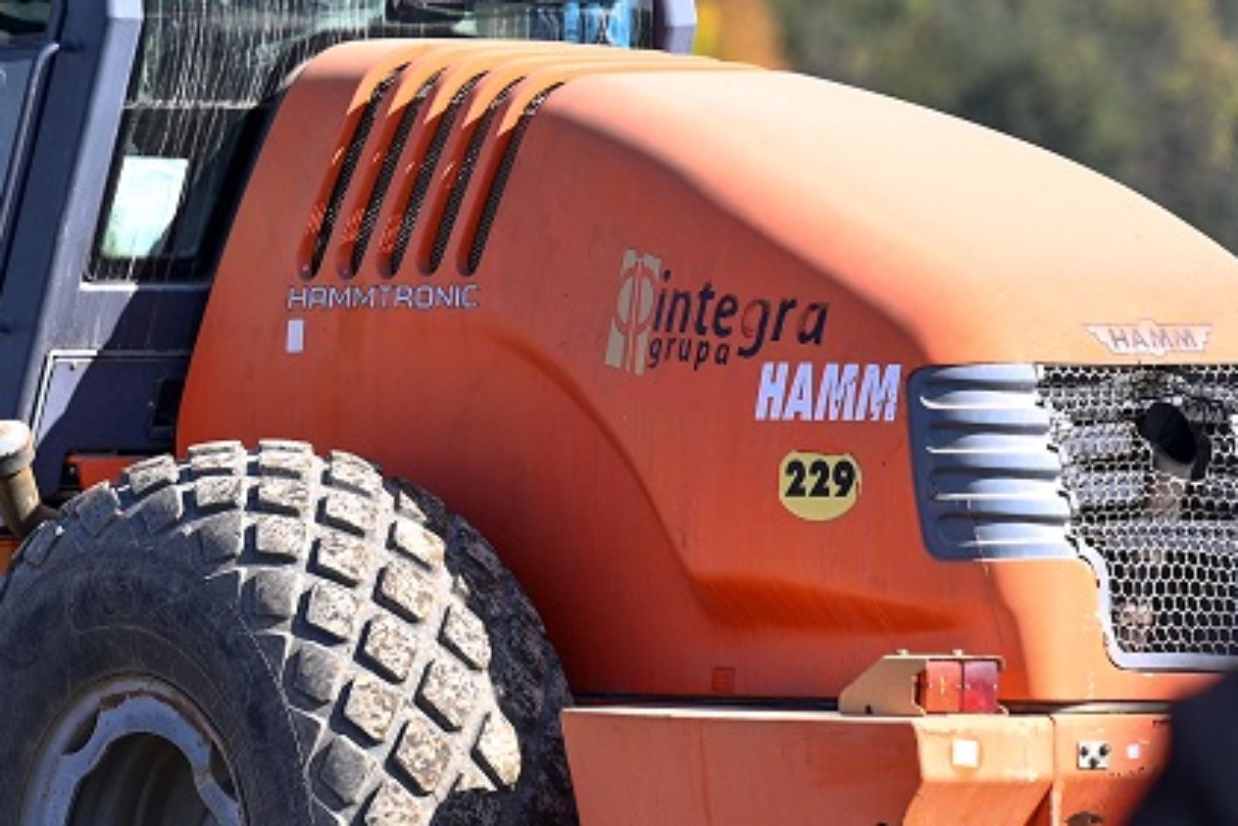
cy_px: 338
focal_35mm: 484
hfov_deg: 4.3
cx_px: 303
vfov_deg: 2.8
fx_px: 16649
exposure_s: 1/1250
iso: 125
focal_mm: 170
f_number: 2.8
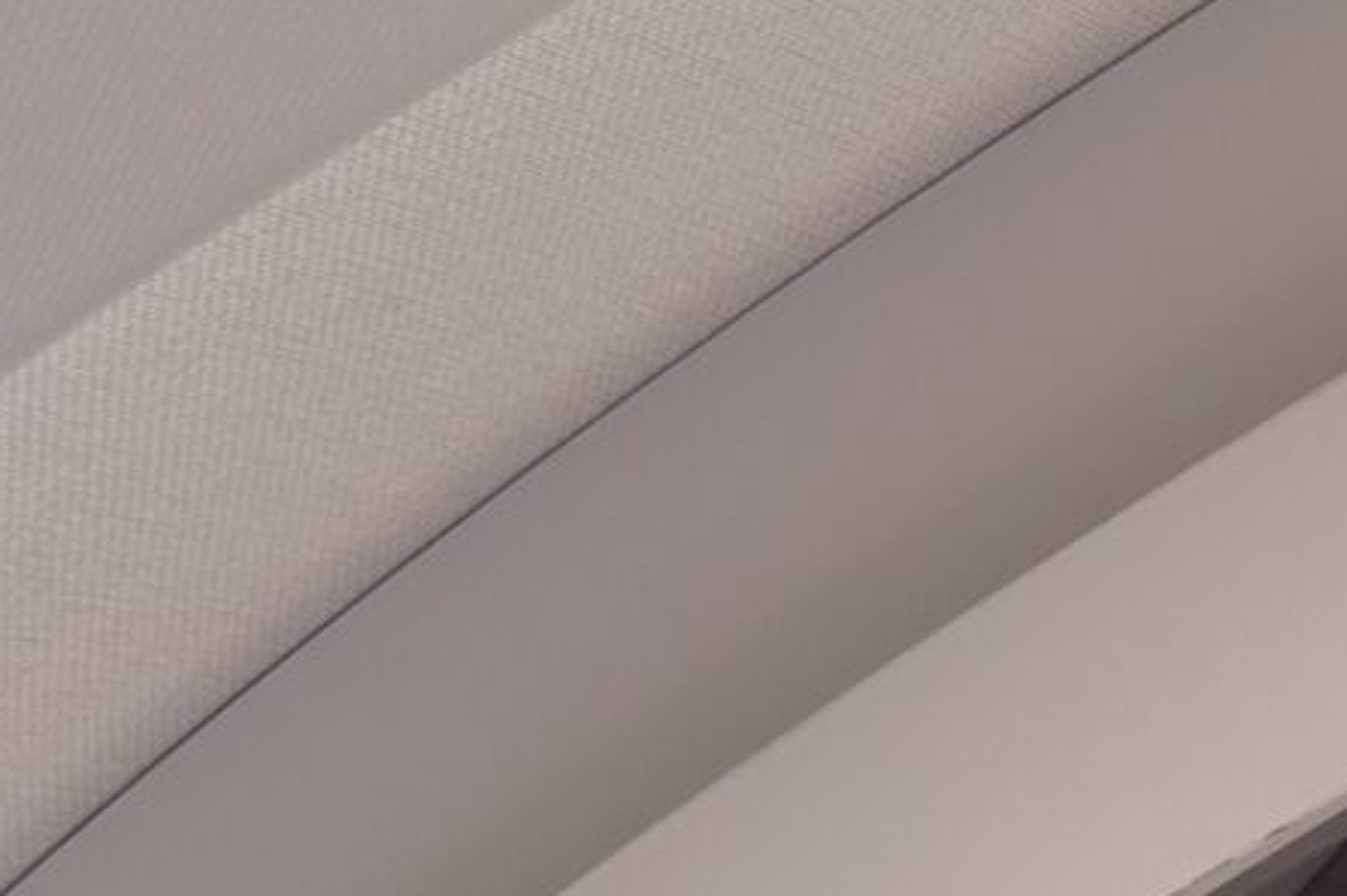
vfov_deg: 11.3
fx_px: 4300
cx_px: 2092
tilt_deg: -8.6
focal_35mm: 115
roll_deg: -0.3
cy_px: 1438
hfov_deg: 16.1
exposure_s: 1/220
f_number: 1.78
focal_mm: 6.86
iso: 64
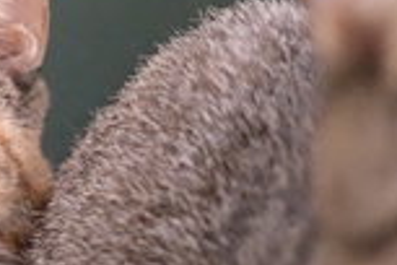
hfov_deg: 8.2
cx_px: -182
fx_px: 2702
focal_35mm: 245
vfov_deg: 5.6
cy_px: 270
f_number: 2.8
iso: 12800
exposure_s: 1/75
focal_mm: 50
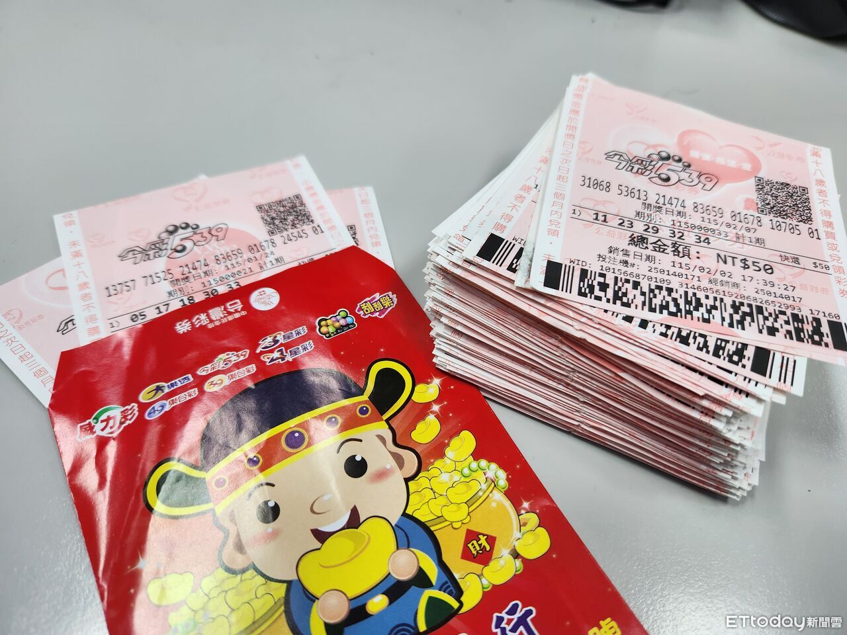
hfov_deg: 73.9
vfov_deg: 58.9
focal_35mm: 23
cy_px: 318
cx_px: 424
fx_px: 563
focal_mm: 5.4
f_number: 1.8
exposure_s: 1/120
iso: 100
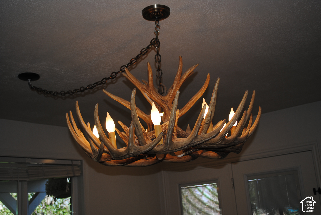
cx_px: 160
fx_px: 388
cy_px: 108
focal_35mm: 44
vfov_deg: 30.9
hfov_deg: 44.9
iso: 110
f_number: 4.5
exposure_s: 1/125
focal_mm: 29
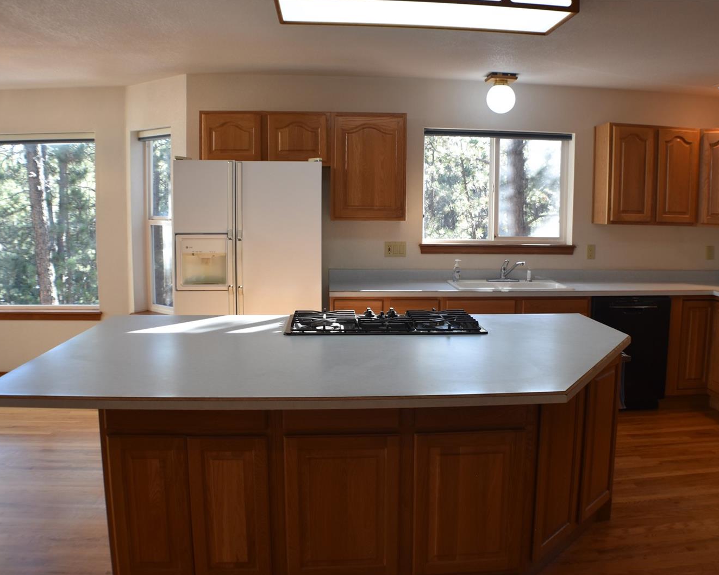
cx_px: 418
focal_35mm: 43
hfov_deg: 43.2
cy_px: 288
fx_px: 906
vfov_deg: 35.2
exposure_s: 1/80
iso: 400
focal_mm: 25
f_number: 4.5
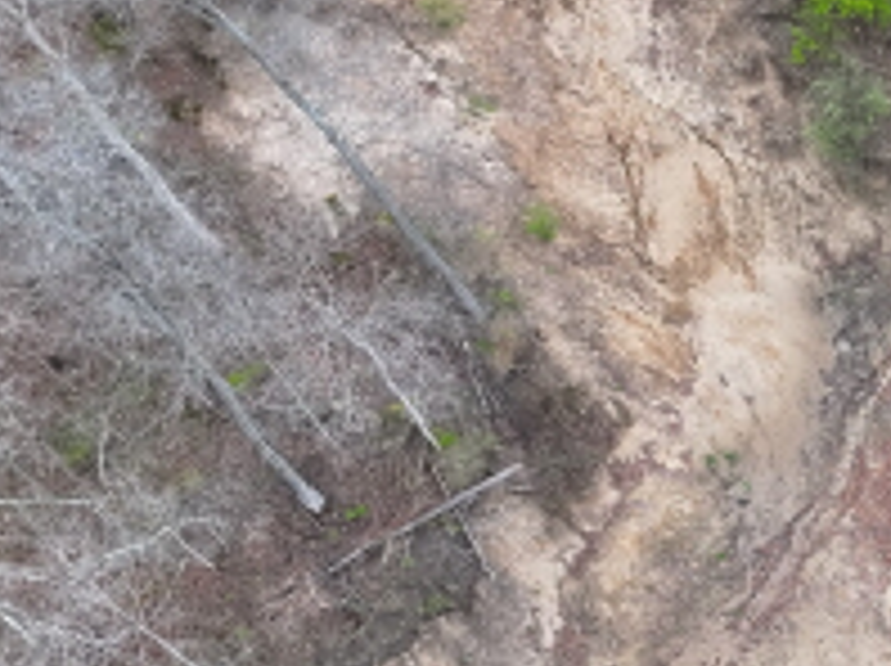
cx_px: 1366
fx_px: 2082
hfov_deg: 20.4
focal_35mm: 81
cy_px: 468
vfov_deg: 18.1
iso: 130
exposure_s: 1/250
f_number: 1.7
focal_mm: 6.72
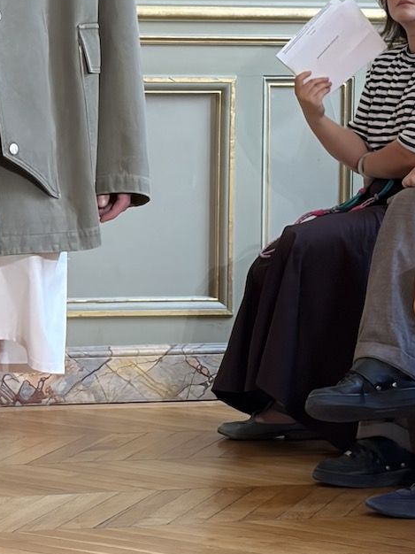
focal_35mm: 133
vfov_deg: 14.7
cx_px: -44
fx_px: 2127
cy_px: 86
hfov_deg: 11.0
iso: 40
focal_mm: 5.96
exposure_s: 1/120
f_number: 1.6
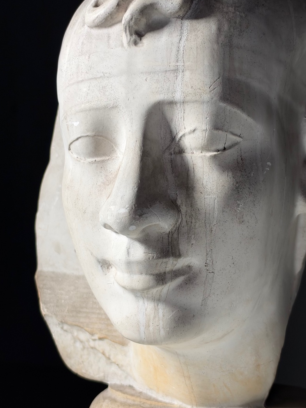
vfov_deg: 34.9
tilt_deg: +3.7
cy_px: 179
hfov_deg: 26.5
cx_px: 166
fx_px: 648
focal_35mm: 55
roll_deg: +1.3
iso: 80
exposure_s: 1/60
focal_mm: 6.93
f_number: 1.48
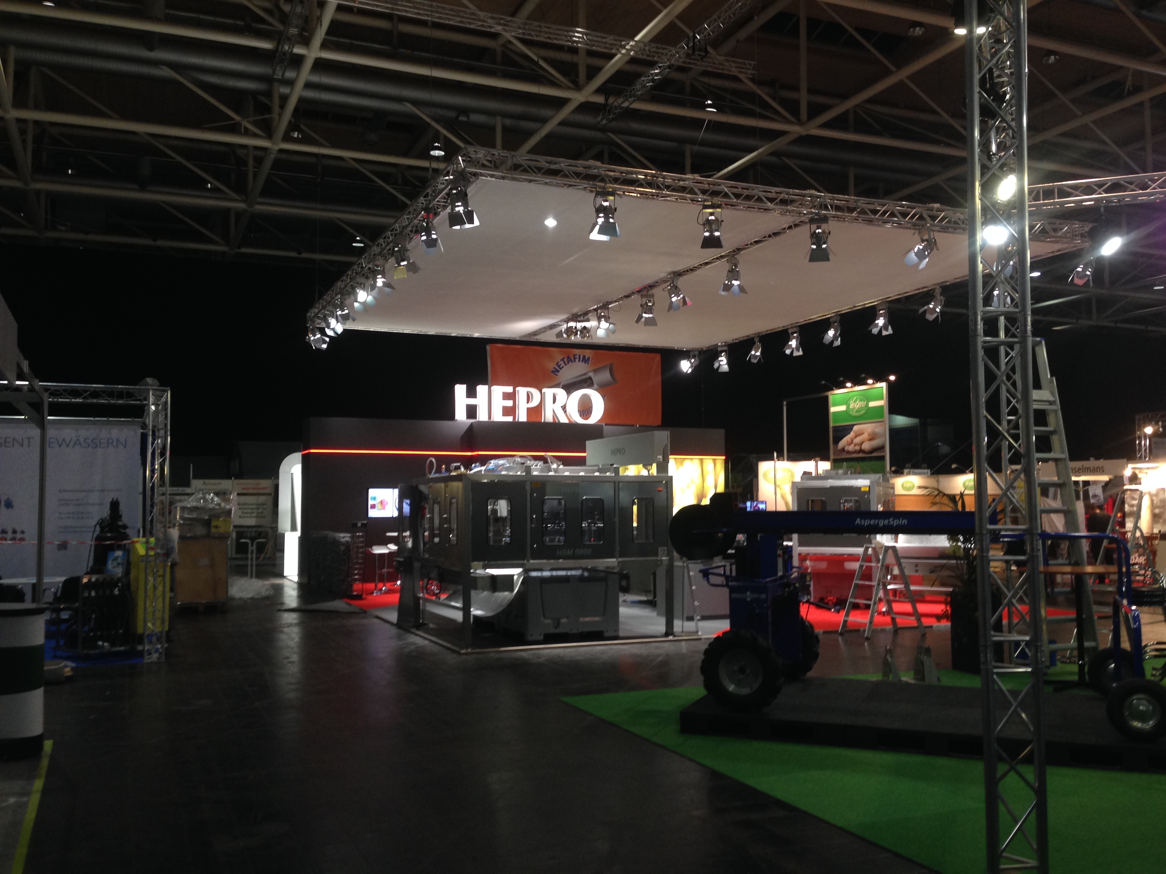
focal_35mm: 33
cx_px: 583
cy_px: 437
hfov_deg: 55.4
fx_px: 1112
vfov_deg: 42.9
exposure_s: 1/20
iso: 100
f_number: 2.4
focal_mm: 4.12
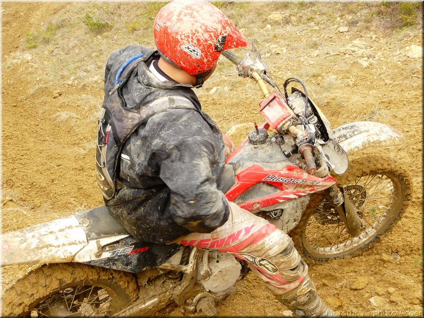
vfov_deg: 21.9
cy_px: 159
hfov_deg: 29.0
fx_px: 821
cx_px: 212
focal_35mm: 67
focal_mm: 11.1
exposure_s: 1/50
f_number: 8
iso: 100
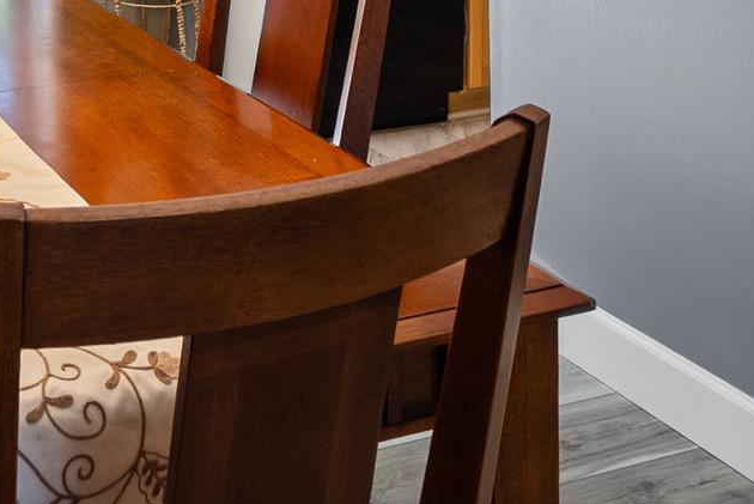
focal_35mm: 52
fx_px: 1090
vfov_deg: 21.0
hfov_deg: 35.1
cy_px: -302
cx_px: 23
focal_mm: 16
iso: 800
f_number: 8
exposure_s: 1/40
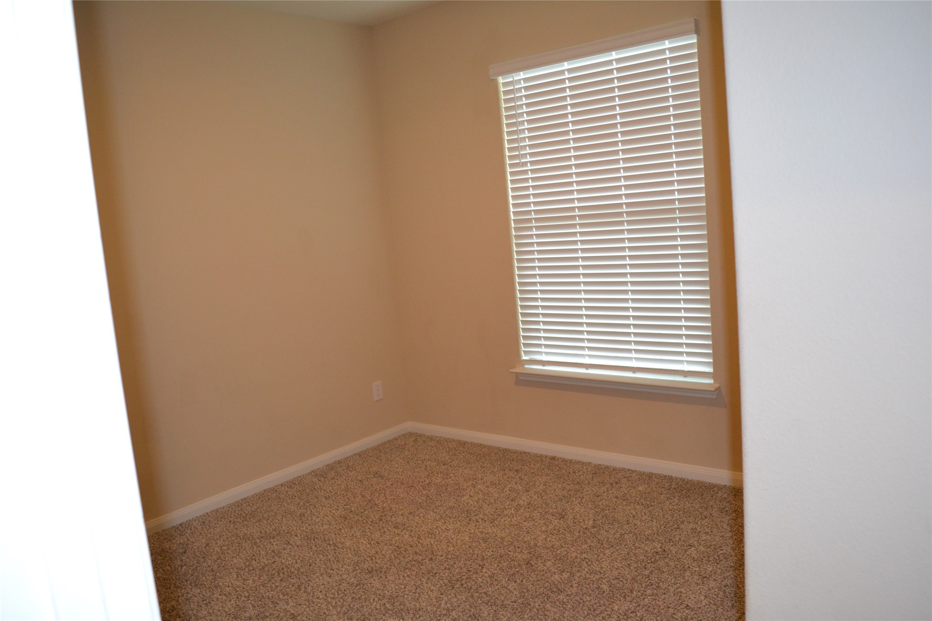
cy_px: 310
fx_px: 699
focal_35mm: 27
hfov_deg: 67.4
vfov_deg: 47.9
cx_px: 466
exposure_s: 1/60
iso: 900
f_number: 3.5
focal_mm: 18
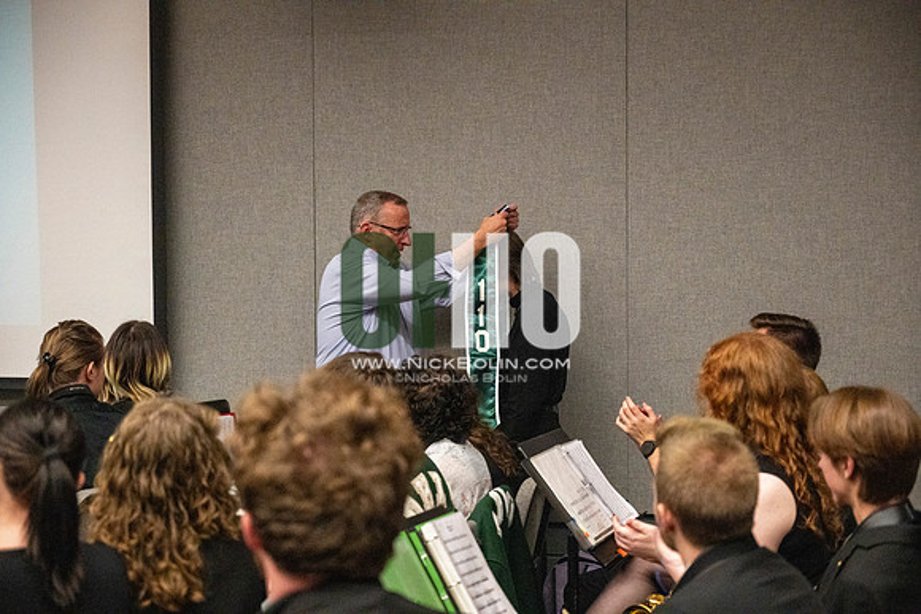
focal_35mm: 70
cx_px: 460
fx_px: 1791
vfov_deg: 19.5
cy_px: 307
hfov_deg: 28.8
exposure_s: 1/500
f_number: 4
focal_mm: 70
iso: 10000
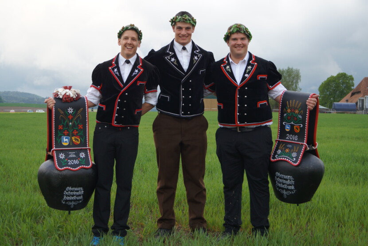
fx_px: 537
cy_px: 123
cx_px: 184
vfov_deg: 25.8
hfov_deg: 37.8
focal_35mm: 52
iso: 250
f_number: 5
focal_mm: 35
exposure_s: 1/160
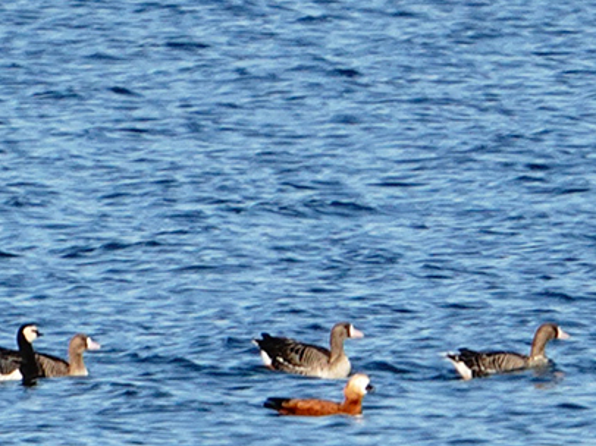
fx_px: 26912
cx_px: 43
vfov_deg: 1.0
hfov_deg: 1.3
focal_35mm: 1564
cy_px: 422
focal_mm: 600
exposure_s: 1/1600
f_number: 6.3
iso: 320
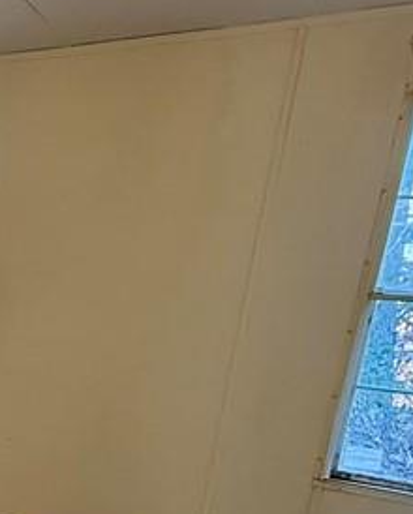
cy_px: 420
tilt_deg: -14.0
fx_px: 778
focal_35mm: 51
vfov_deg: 35.3
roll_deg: -2.1
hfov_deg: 22.0
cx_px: -274
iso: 500
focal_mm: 2.22
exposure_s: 1/120
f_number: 2.2
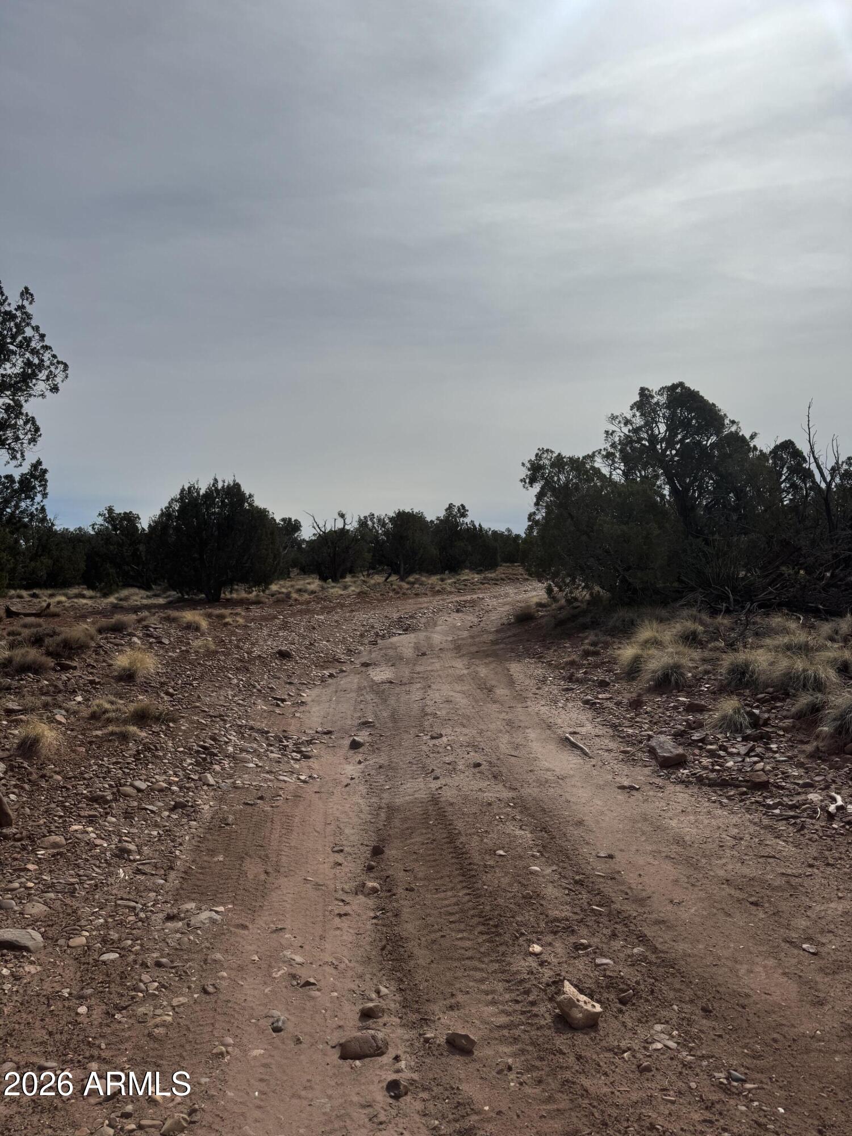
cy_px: 568
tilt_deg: +3.5
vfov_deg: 71.6
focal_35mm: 24
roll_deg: -0.2
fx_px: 788
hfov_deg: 56.8
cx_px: 426
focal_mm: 6.76
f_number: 1.78
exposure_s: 1/12346
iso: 50
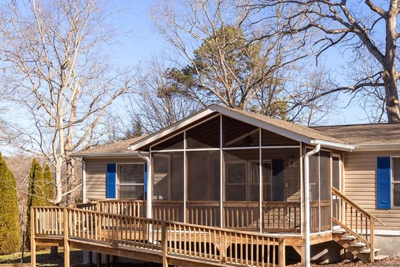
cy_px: 159
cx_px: 273
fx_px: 533
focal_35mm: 48
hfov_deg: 40.5
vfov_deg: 28.0
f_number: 8
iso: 250
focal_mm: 32
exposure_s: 1/800
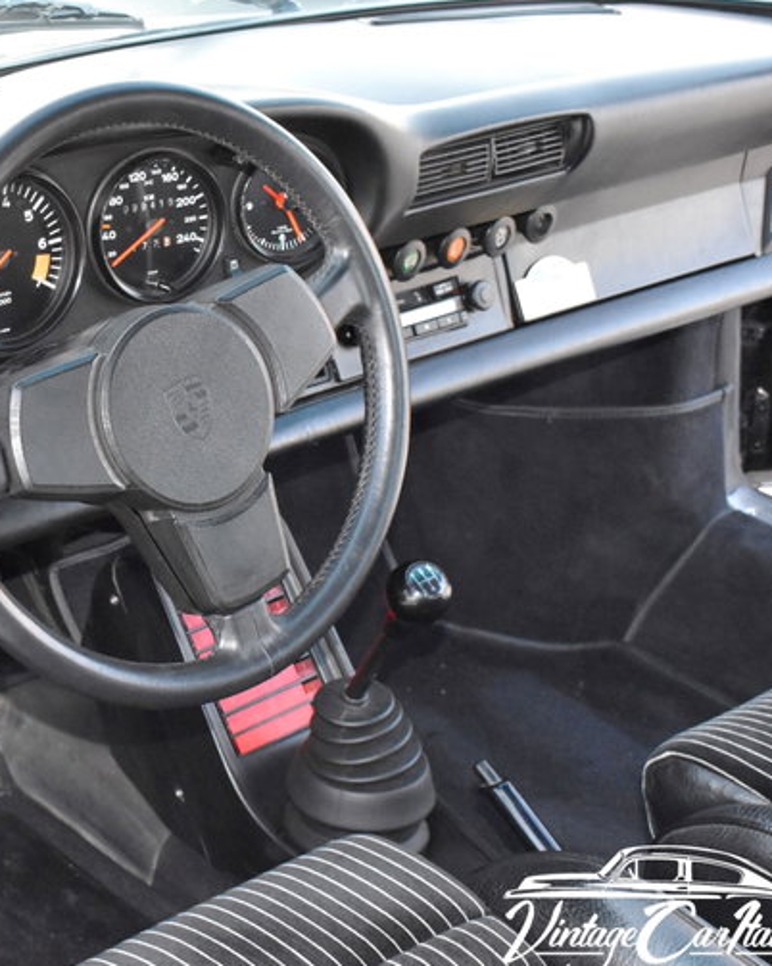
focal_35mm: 73
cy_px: 482
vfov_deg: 26.1
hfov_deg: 20.6
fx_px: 2086
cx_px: 93
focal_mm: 34
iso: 3200
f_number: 7.1
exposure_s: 1/200
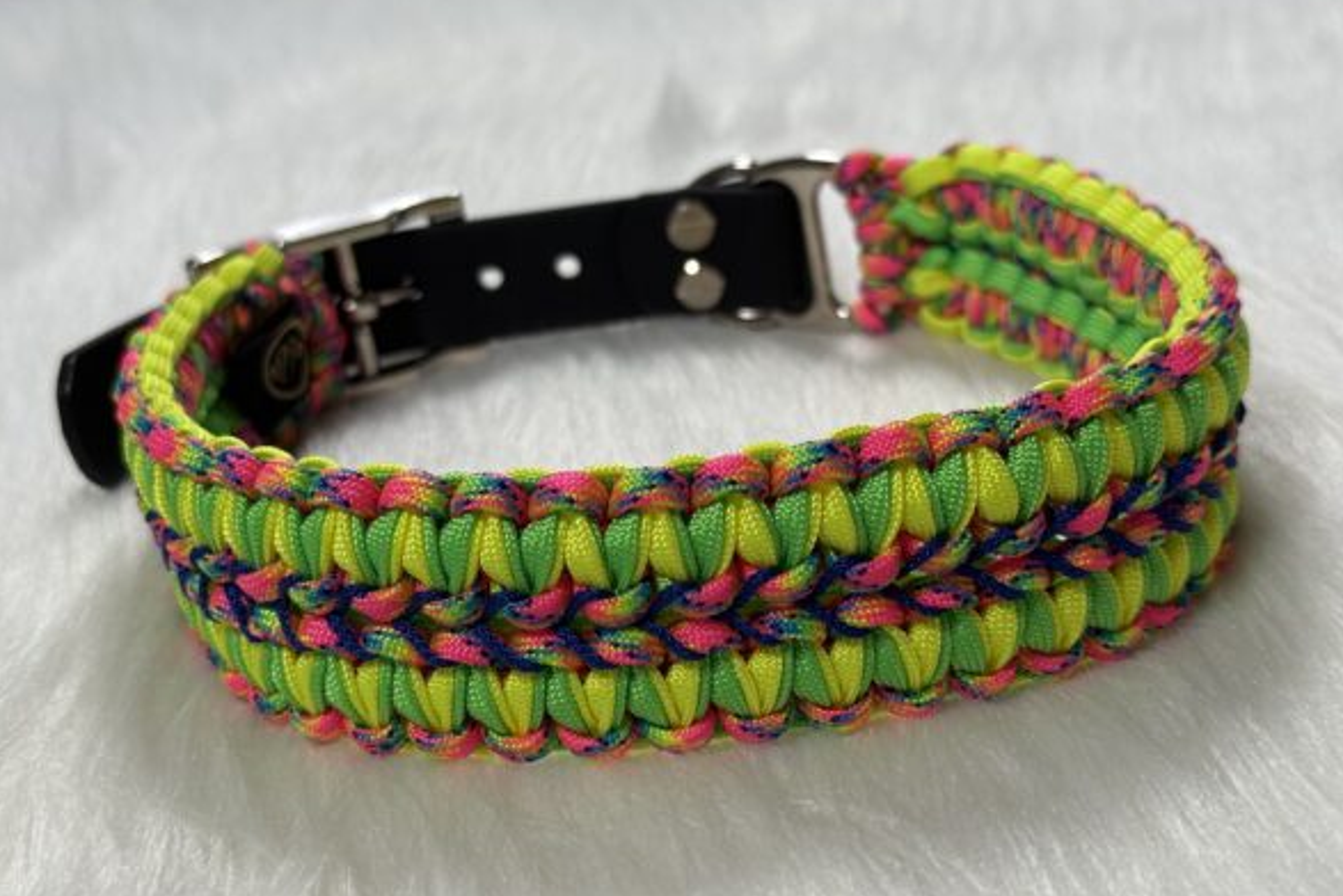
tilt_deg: -24.9
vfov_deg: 26.5
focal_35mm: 51
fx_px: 1903
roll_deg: +8.0
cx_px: 677
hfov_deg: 38.9
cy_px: 485
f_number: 1.78
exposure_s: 1/601
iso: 64
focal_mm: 6.76
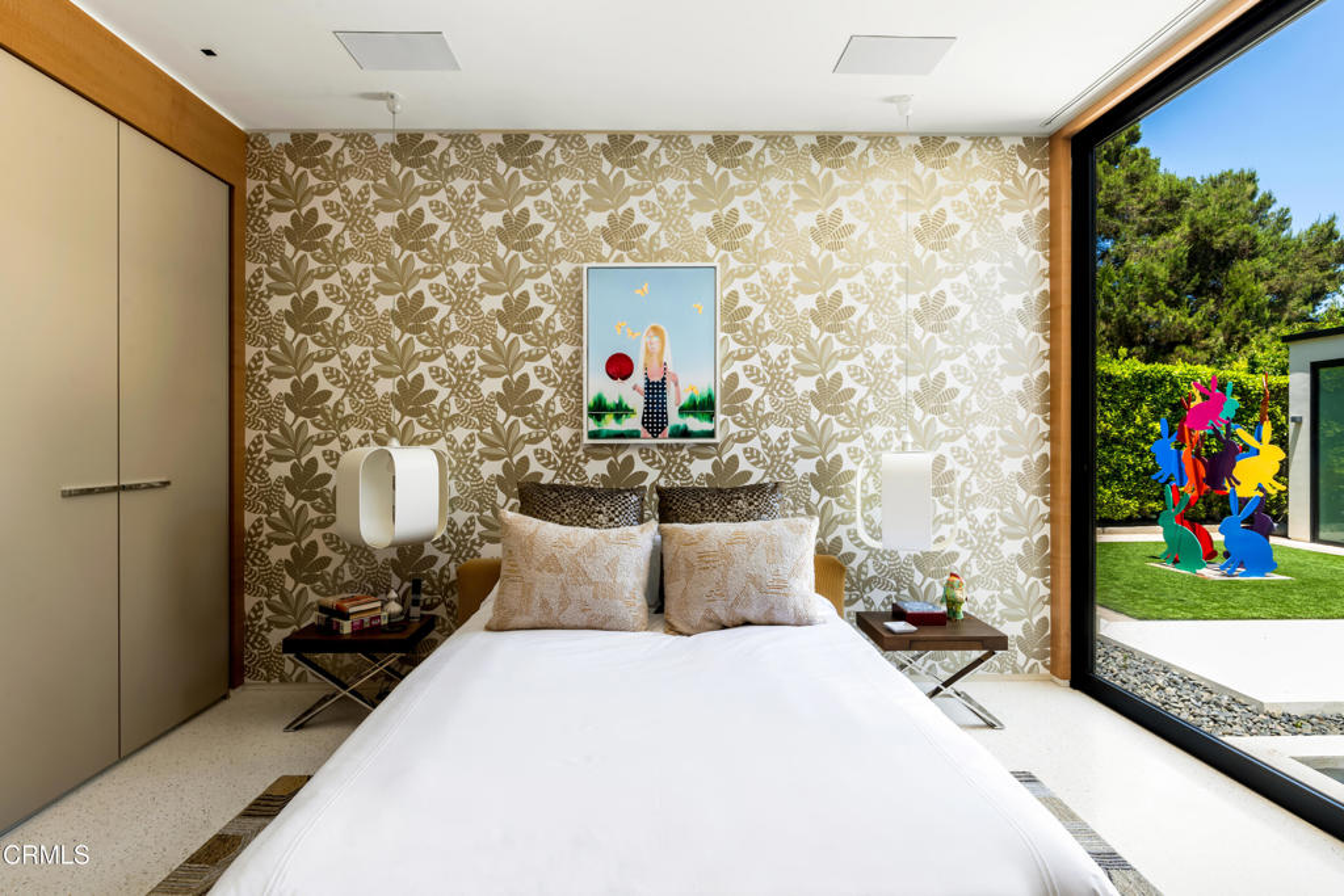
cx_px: 672
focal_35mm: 17
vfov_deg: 70.5
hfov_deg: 93.3
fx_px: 635
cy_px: 448
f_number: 10
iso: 64
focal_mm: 17
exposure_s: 1/40
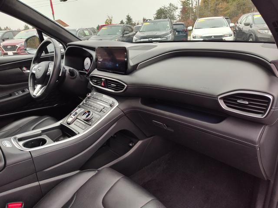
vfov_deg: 58.9
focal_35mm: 23
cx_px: 139
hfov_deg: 73.9
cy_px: 104
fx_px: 185
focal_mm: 5.56
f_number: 1.88
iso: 182
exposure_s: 1/120
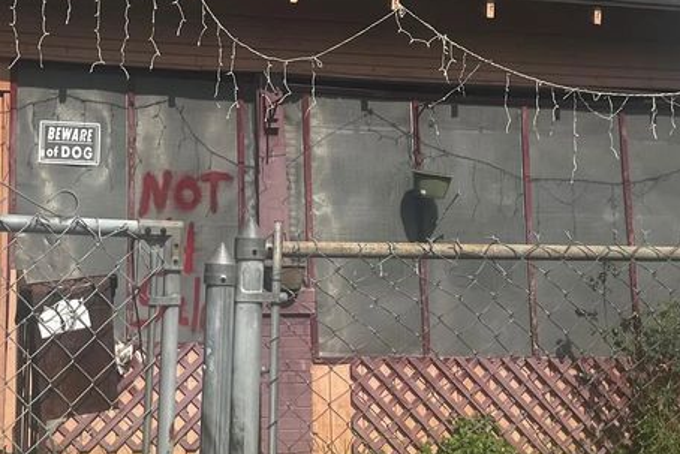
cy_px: 181
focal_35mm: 61
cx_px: 202
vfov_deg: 22.2
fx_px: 1153
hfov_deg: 32.5
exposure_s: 1/3831
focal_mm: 5.7
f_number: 1.5
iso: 50
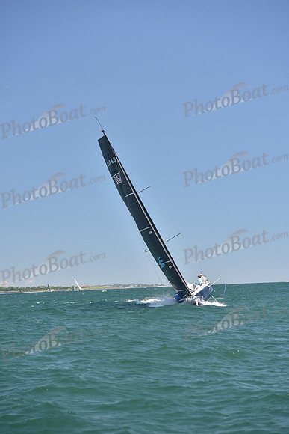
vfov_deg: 22.6
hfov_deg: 15.2
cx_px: 144
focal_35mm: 90
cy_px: 217
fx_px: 1083
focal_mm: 90
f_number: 4
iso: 320
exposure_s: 1/800
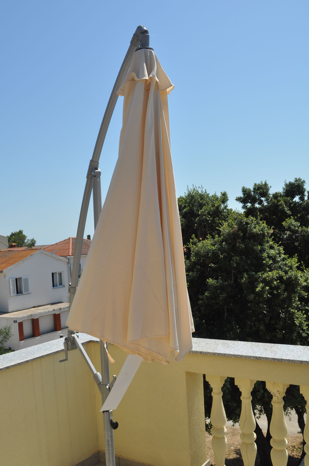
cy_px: 249
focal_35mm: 33
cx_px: 143
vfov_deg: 57.2
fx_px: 426
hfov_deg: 39.9
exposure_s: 1/400
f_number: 10
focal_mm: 20
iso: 200
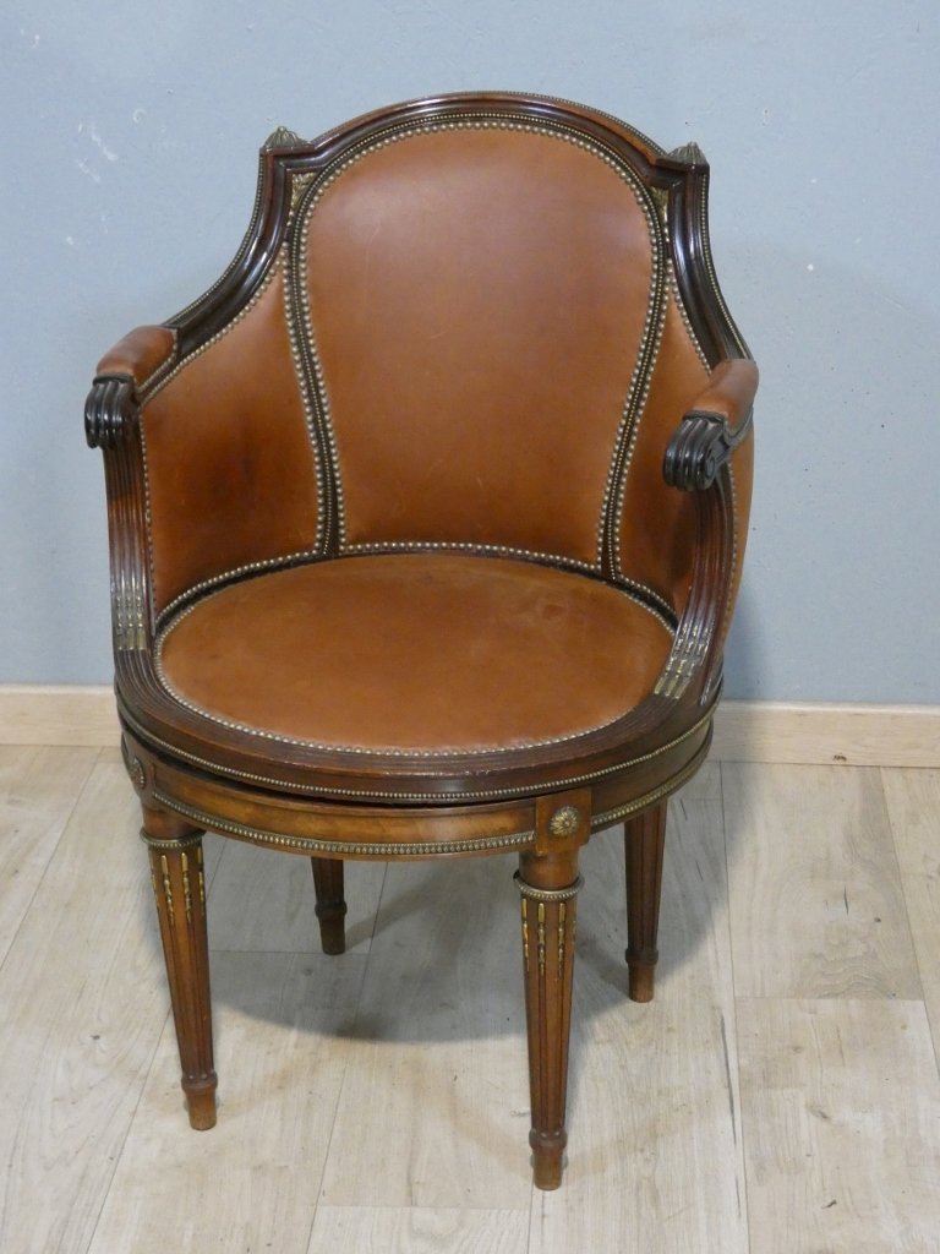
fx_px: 2534
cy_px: 627
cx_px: 470
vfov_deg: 27.8
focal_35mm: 70
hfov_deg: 21.0
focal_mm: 12.5
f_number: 4.3
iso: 1250
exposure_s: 1/80
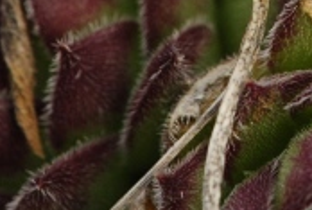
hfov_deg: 3.5
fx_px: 5094
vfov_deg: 2.3
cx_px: 439
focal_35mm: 586
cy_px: -244
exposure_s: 1/160
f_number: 7.1
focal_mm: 85
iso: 400
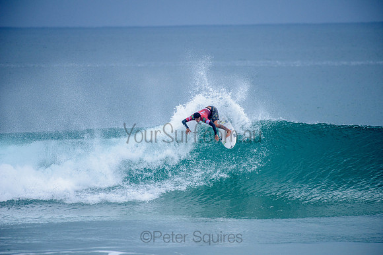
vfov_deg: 2.8
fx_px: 5320
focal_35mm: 500
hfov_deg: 4.1
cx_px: 192
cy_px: 128
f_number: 5.6
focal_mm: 500
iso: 450
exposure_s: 1/2000
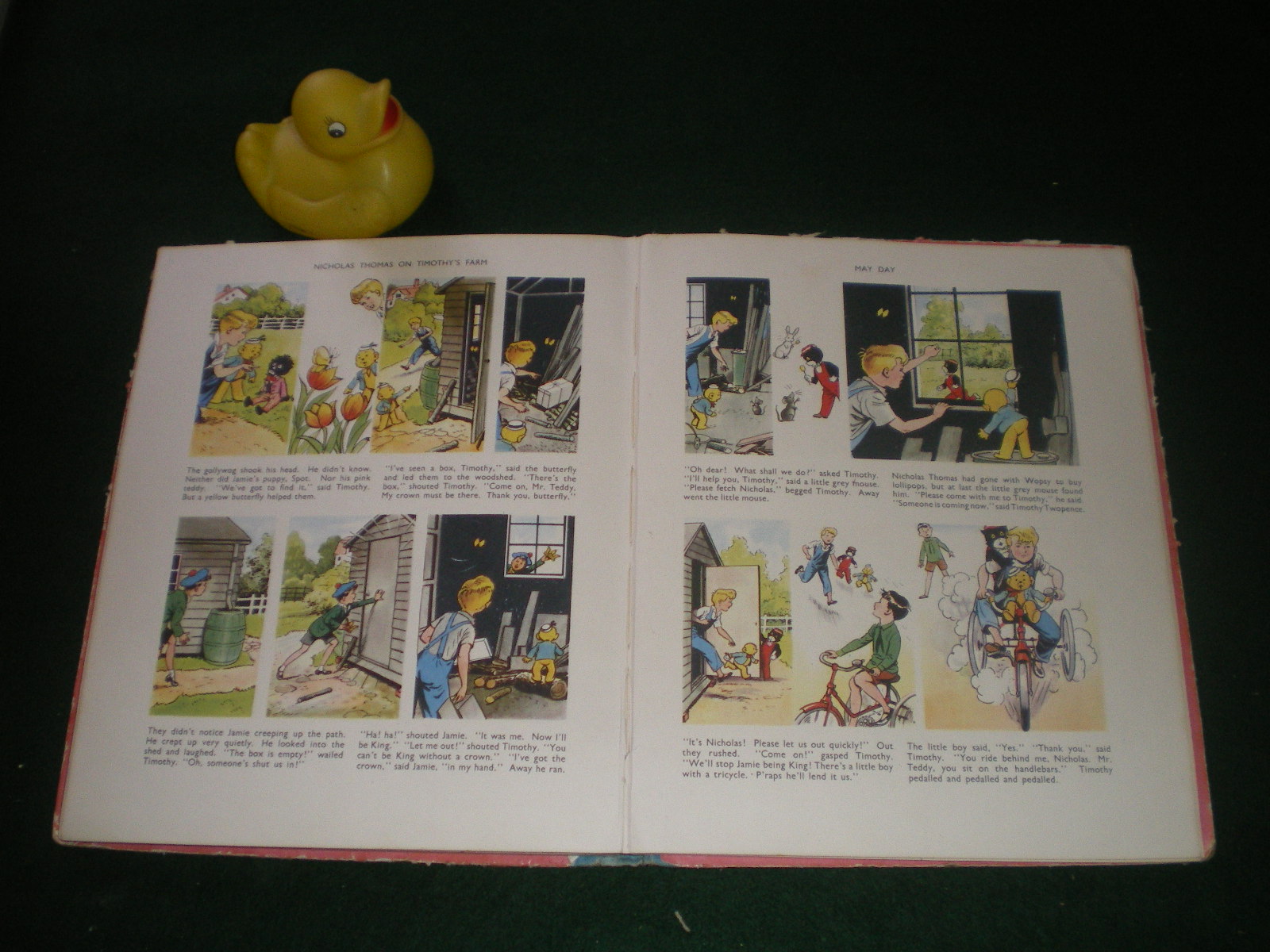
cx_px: 635
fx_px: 1394
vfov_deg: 37.7
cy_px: 476
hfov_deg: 49.0
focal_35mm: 38
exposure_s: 1/50
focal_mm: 6.3
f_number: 3.1
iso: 200
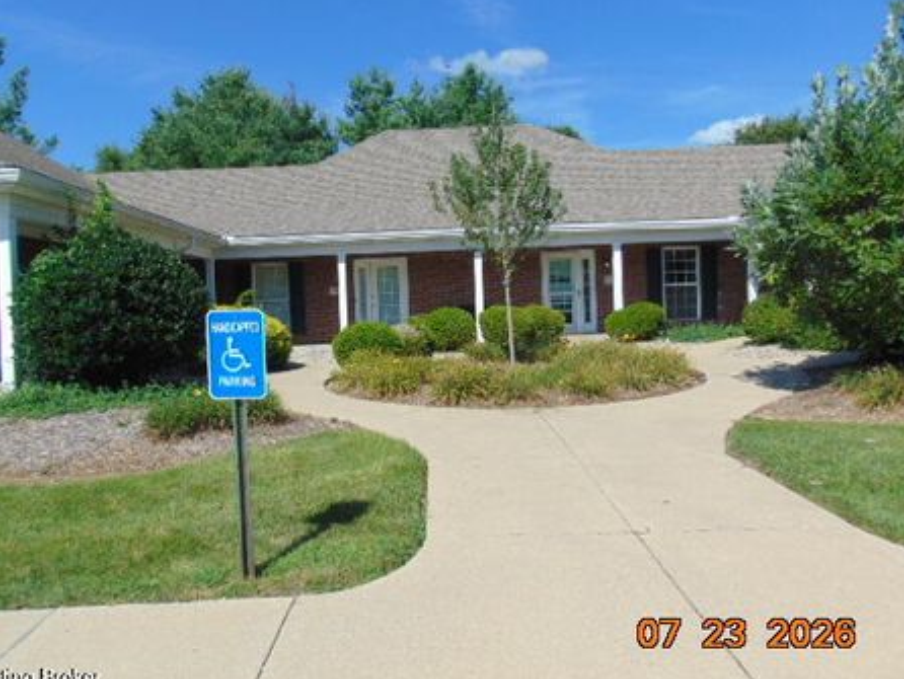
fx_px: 732
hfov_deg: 63.3
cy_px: 331
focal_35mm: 28
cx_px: 407
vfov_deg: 49.8
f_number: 7.7
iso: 80
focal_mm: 4.5
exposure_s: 1/250
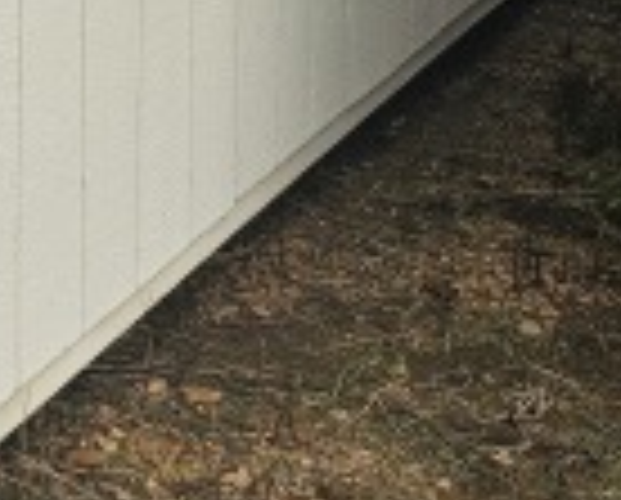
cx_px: -428
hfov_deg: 16.1
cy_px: -486
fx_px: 1915
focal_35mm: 104
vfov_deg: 13.0
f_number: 1.7
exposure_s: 1/1139
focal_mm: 6.3
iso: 10
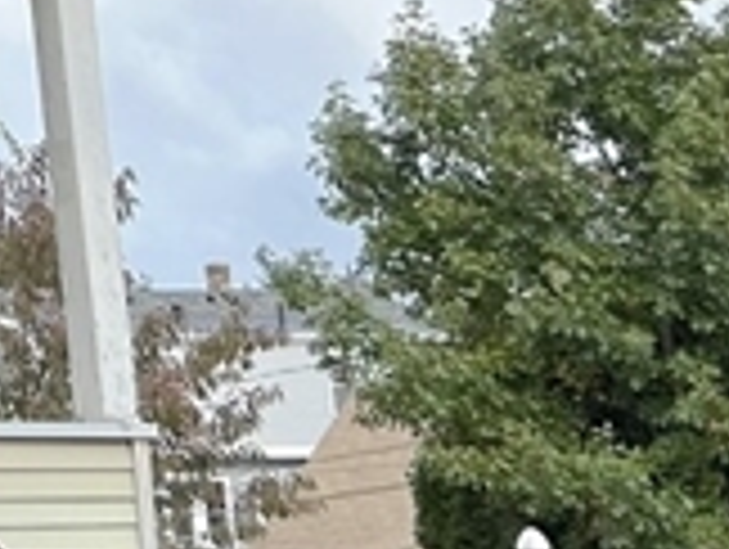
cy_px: -360
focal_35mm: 164
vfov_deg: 8.8
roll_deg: +1.0
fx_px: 3459
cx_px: -860
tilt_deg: +15.0
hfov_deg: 10.7
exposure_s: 1/3968
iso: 50
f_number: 1.5
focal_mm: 5.7
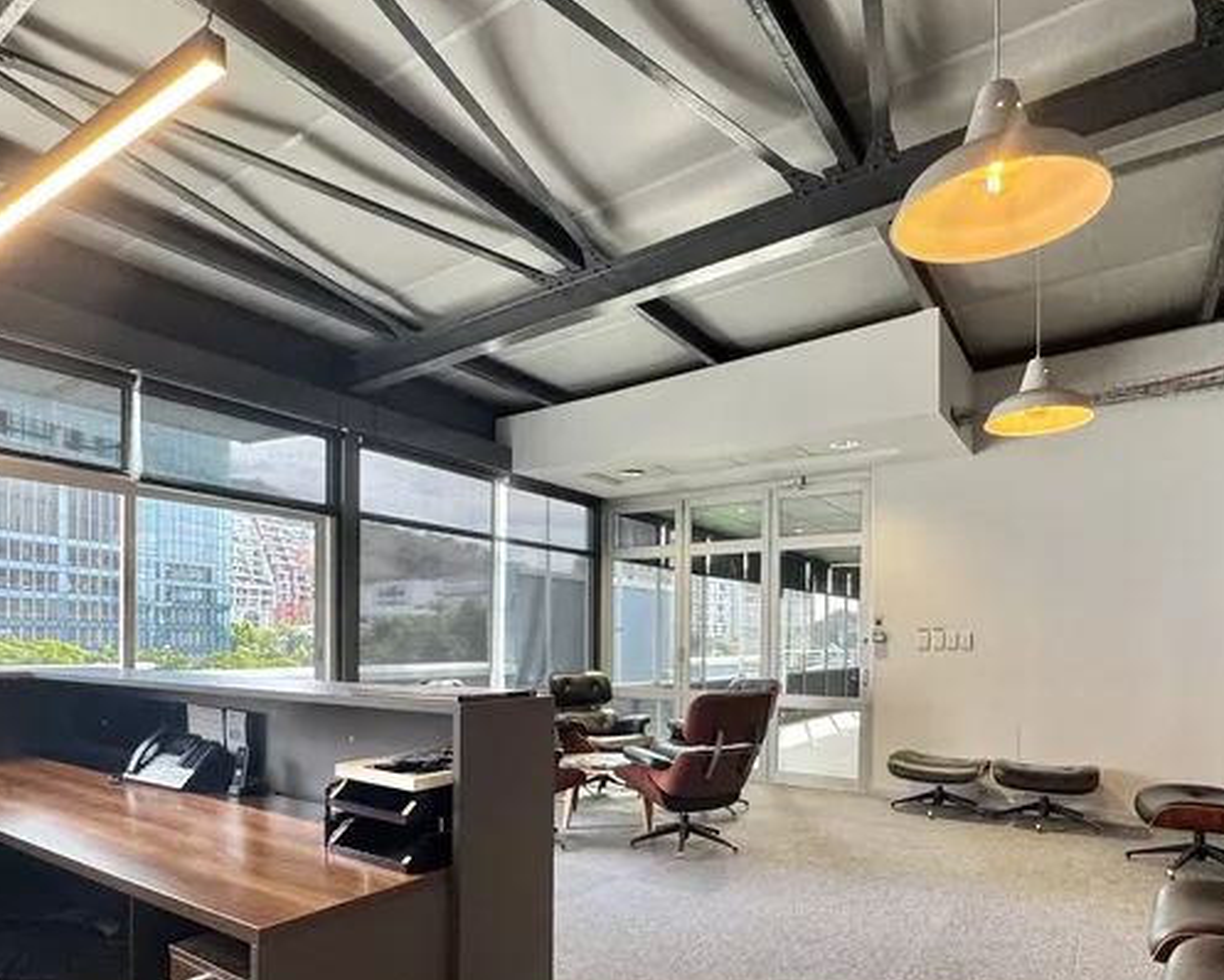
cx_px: 571
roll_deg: -0.7
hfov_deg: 74.9
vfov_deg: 61.7
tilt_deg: -1.1
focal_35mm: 22
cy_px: 648
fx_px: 797
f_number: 2.2
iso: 125
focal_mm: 2.22
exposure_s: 1/100
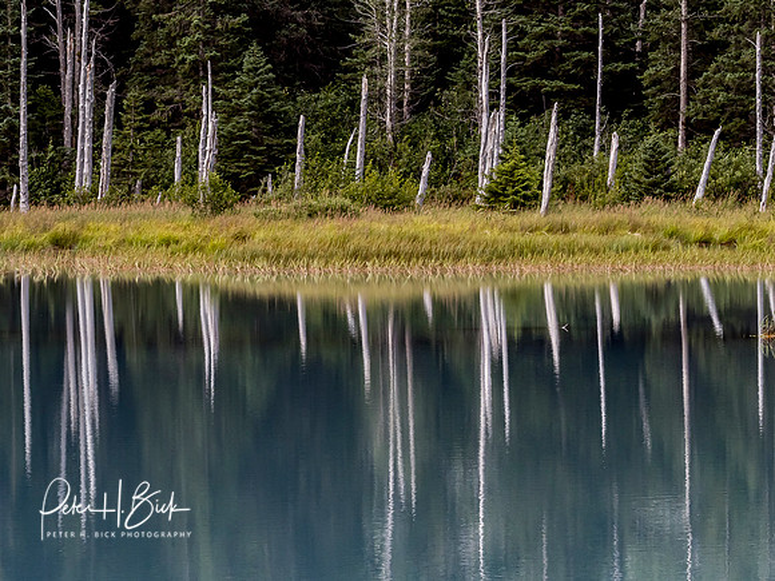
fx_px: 5271
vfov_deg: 6.3
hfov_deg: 8.4
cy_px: 268
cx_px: 353
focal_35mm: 235
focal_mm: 85
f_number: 11
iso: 200
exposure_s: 1/250
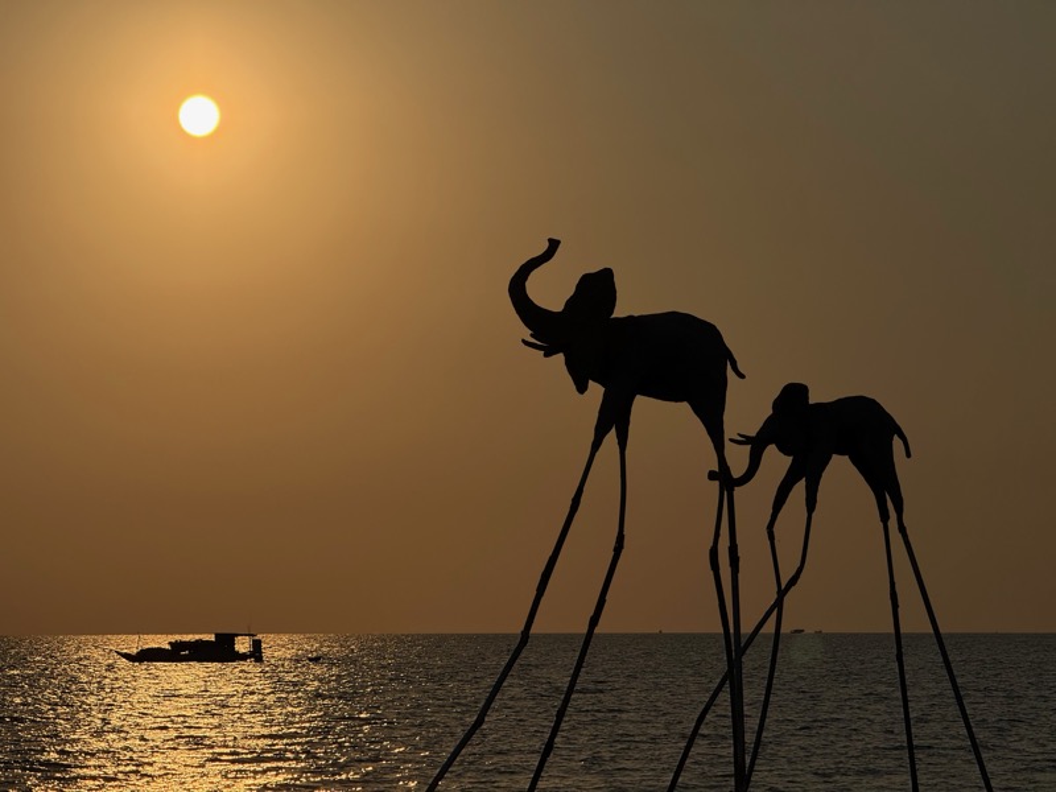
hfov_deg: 16.4
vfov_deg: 12.3
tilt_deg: +4.4
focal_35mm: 120
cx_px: 528
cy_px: 396
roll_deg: -0.3
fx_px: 3661
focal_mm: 15.66
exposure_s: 1/11111
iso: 32
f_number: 2.8
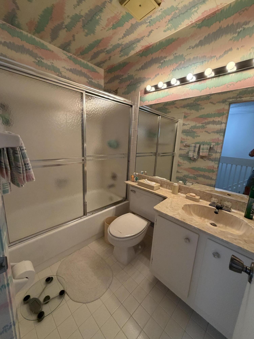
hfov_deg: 85.7
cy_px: 170
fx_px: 137
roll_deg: -2.0
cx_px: 127
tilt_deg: -12.3
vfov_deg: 102.1
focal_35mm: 14
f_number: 2.2
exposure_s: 1/120
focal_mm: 2.22
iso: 320
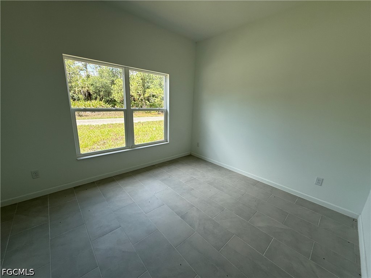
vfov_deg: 85.7
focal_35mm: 14
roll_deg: -3.5
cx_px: 186
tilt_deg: -13.5
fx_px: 150
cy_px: 139
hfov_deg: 102.1
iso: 50
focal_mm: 2.22
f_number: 2.2
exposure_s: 1/192
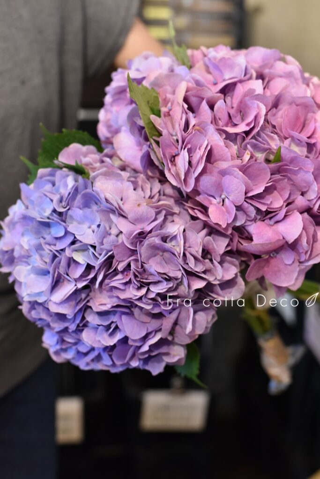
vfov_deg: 39.6
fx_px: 666
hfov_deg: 27.0
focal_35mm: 50
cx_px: 160
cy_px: 240
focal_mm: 50
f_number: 3.2
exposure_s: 1/125
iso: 3200
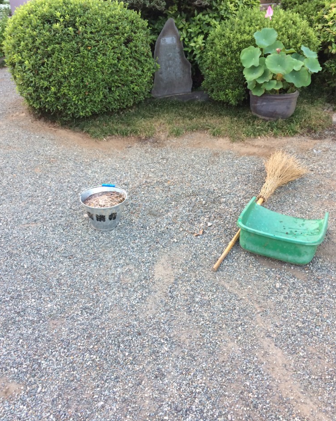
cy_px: 196
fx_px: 385
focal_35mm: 31
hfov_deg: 47.1
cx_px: 168
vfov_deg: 57.1
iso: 40
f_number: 2.2
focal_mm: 4.15
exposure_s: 1/40
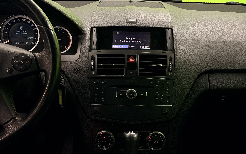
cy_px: 81
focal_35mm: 51
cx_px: 123
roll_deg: -1.3
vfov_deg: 25.3
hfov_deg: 39.6
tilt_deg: -18.8
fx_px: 342
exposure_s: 1/50
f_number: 1.78
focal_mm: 6.76
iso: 250
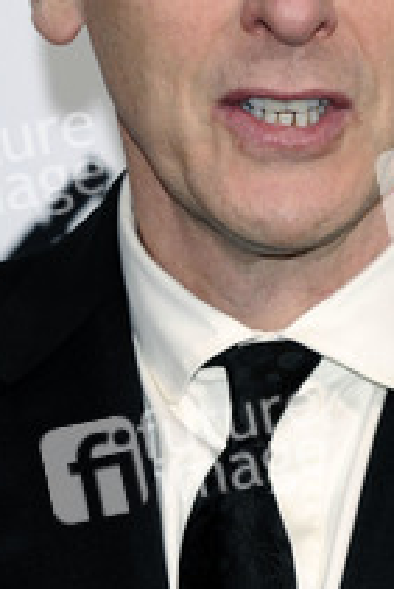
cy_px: 39
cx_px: 267
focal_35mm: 244
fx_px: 3999
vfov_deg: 8.4
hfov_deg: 5.6
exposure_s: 1/200
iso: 320
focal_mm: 86
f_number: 4.5
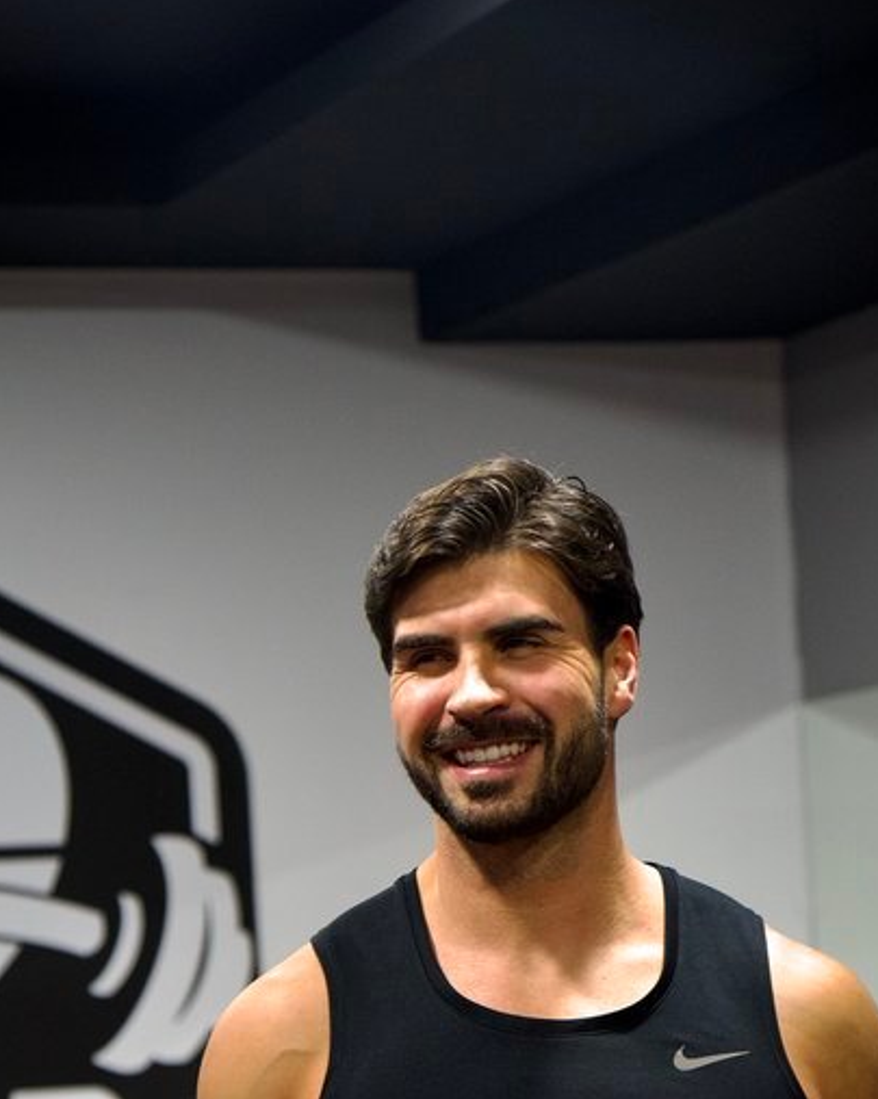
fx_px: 5072
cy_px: 988
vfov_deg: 12.3
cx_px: 527
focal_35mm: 156
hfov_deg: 9.9
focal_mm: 52
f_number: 2.8
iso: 400
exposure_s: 1/50
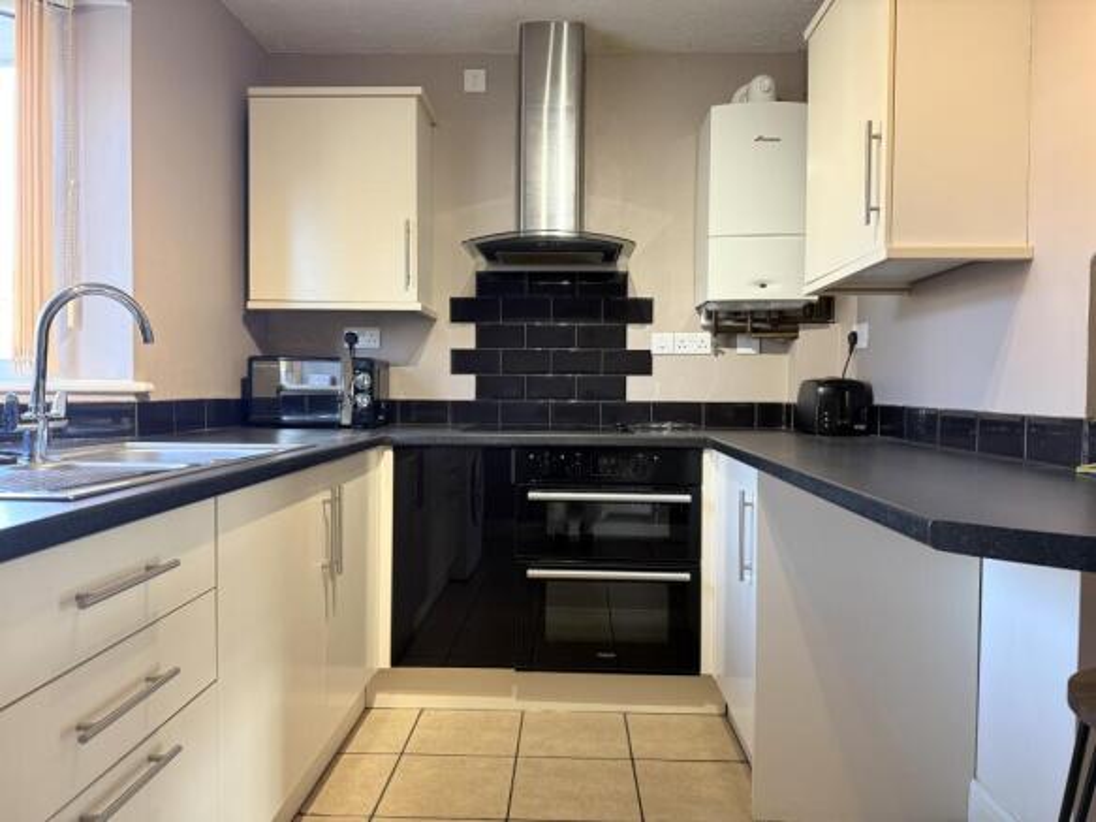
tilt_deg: -0.9
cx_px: 548
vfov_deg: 56.8
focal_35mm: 24
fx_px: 760
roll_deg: -0.3
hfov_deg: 71.6
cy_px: 411
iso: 125
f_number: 1.78
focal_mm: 6.76
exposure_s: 1/50
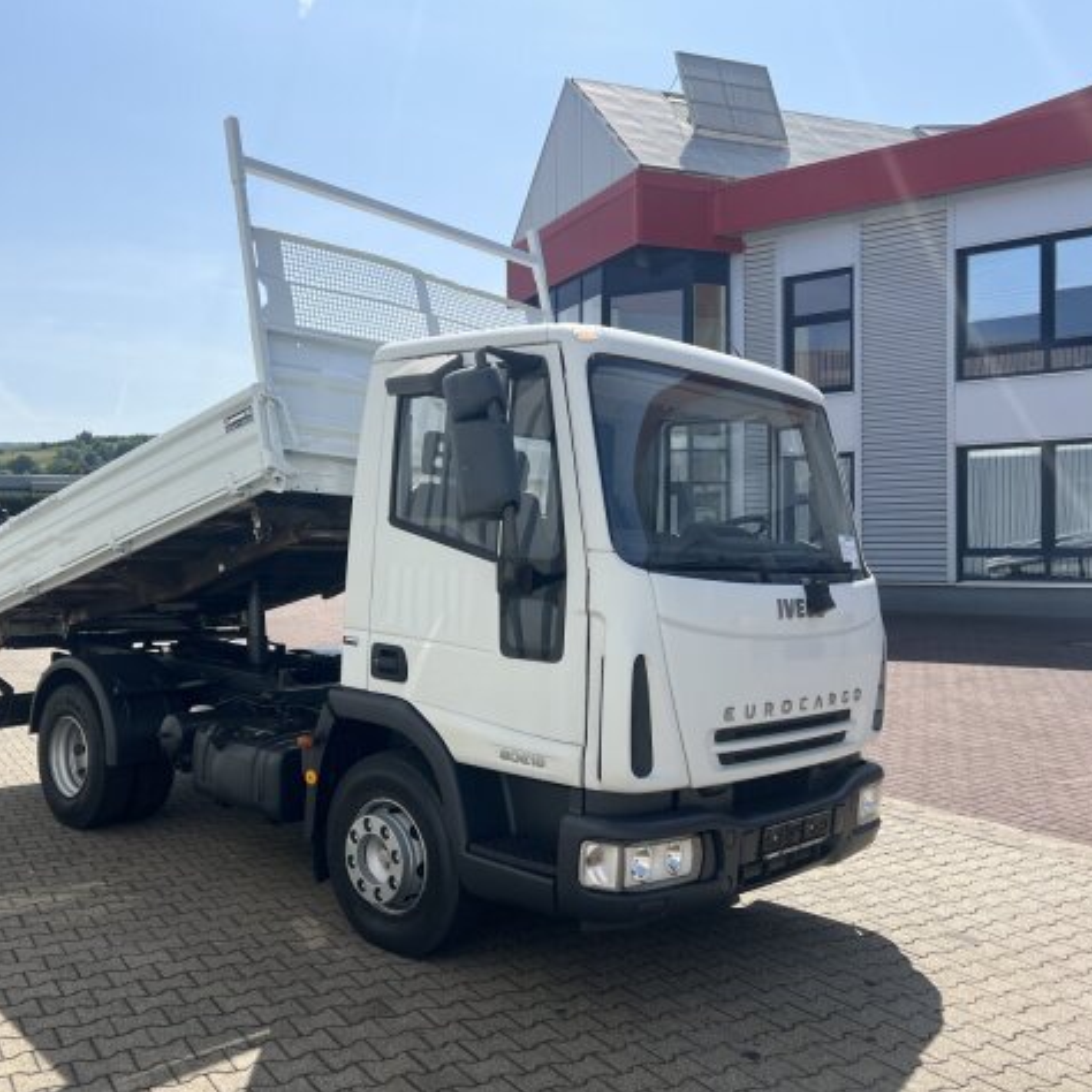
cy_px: 544
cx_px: 422
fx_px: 1106
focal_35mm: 31
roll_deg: -0.4
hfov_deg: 52.1
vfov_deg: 52.5
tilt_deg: +1.6
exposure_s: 1/5076
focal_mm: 5.7
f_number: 1.5
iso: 50
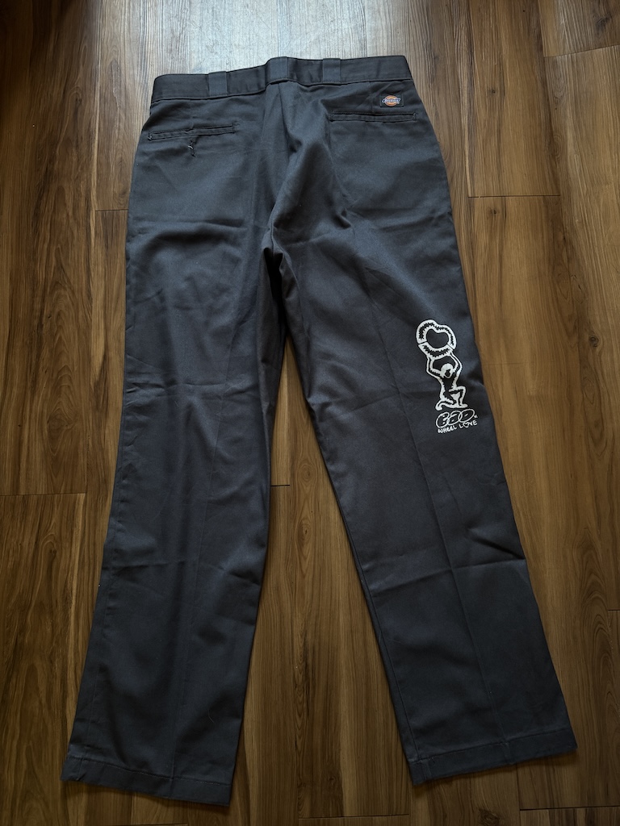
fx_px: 573
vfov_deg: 71.6
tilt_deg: -80.2
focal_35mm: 24
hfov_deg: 56.8
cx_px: 310
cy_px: 413
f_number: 1.78
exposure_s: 1/50
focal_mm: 6.76
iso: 200
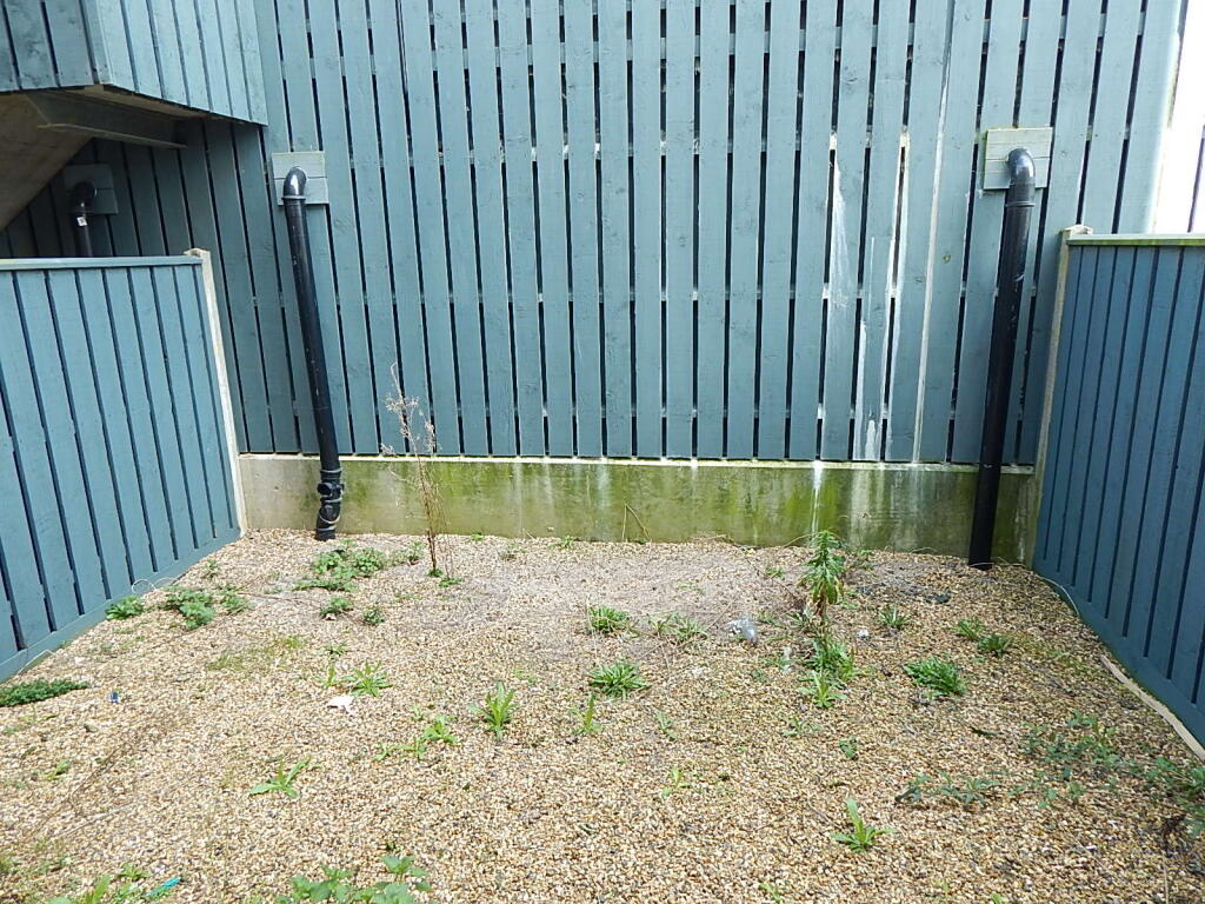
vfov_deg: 61.1
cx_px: 602
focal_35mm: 22
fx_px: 766
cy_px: 452
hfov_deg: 76.4
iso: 125
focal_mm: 4
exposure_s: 1/100
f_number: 3
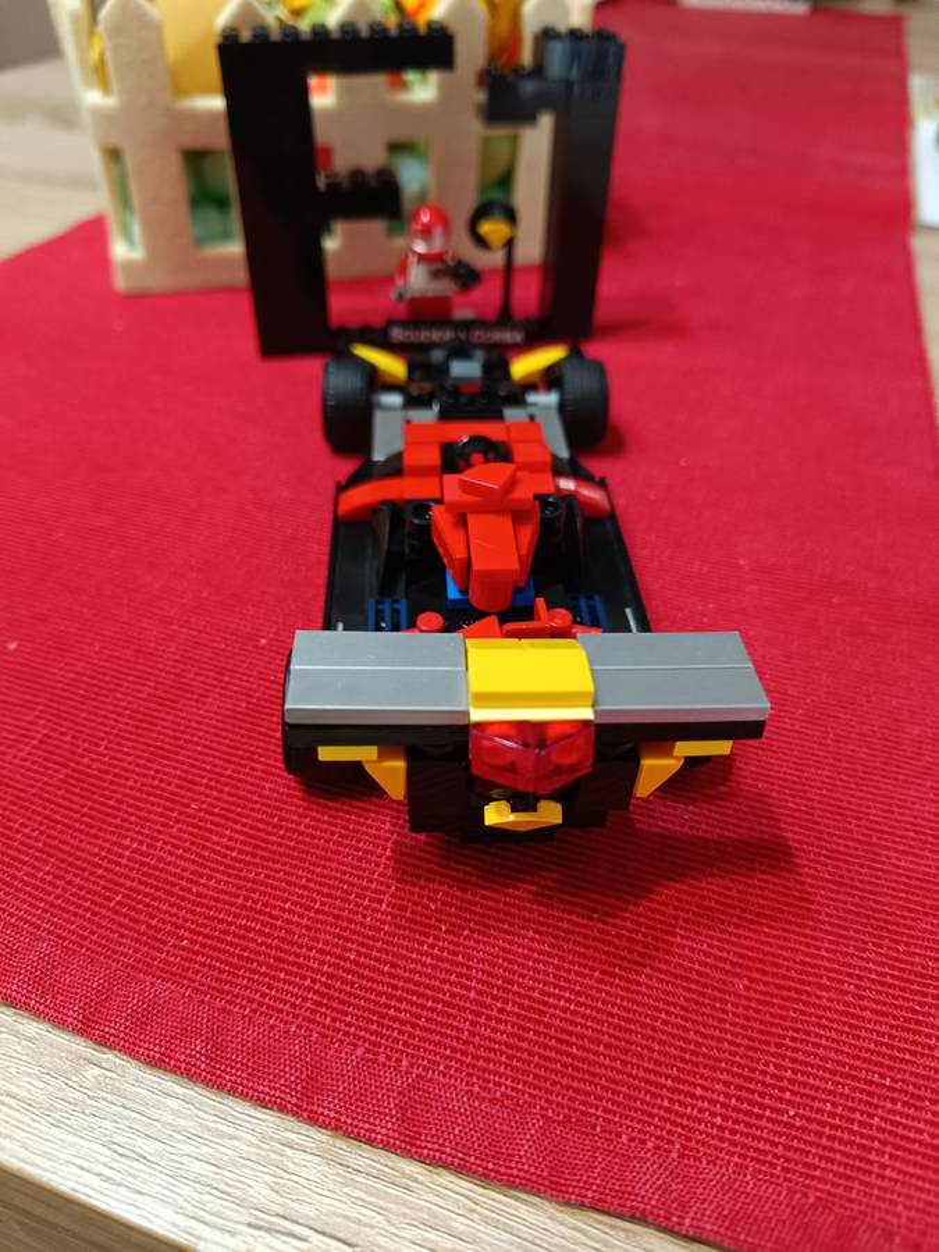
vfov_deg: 71.6
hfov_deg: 56.8
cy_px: 626
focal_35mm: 24
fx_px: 868
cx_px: 470
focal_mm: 5.59
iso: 732
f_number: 1.88
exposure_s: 1/50.1
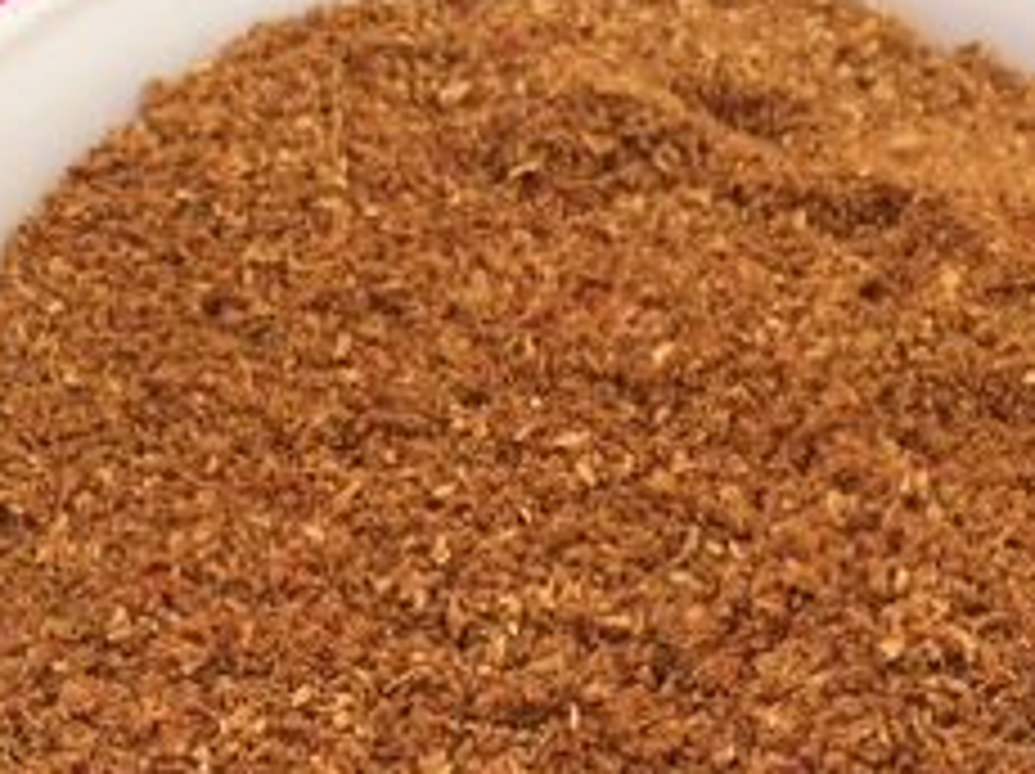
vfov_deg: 14.2
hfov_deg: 19.5
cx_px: 522
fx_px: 3017
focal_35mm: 101
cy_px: 904
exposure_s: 1/194
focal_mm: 4.15
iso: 32
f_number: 2.2
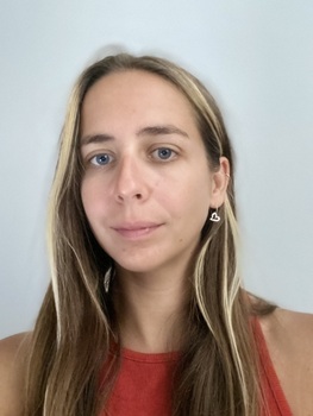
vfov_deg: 59.9
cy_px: 208
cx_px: 156
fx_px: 361
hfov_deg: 46.8
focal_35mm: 30
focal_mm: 2.71
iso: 2000
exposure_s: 1/15
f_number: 2.2
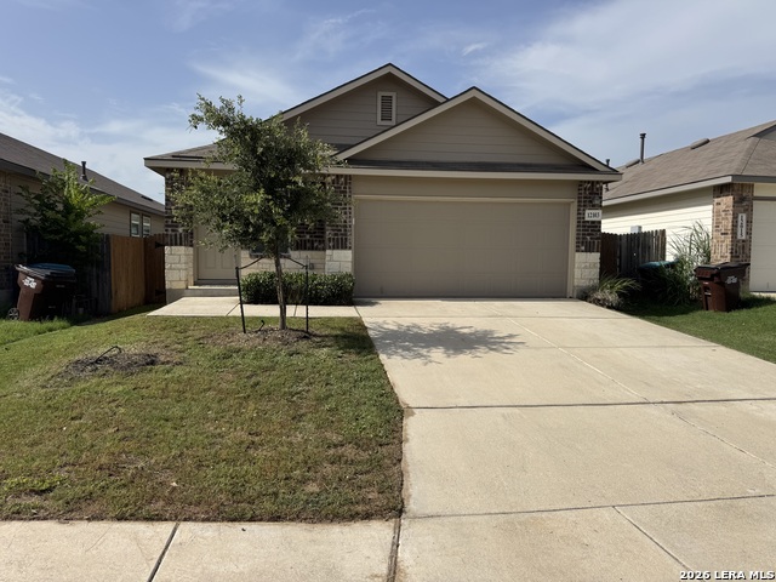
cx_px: 388
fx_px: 538
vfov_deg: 56.8
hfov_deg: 71.6
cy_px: 291
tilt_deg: -2.5
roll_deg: -1.0
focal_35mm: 24
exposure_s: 1/7092
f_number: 1.78
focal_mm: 6.76
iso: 80
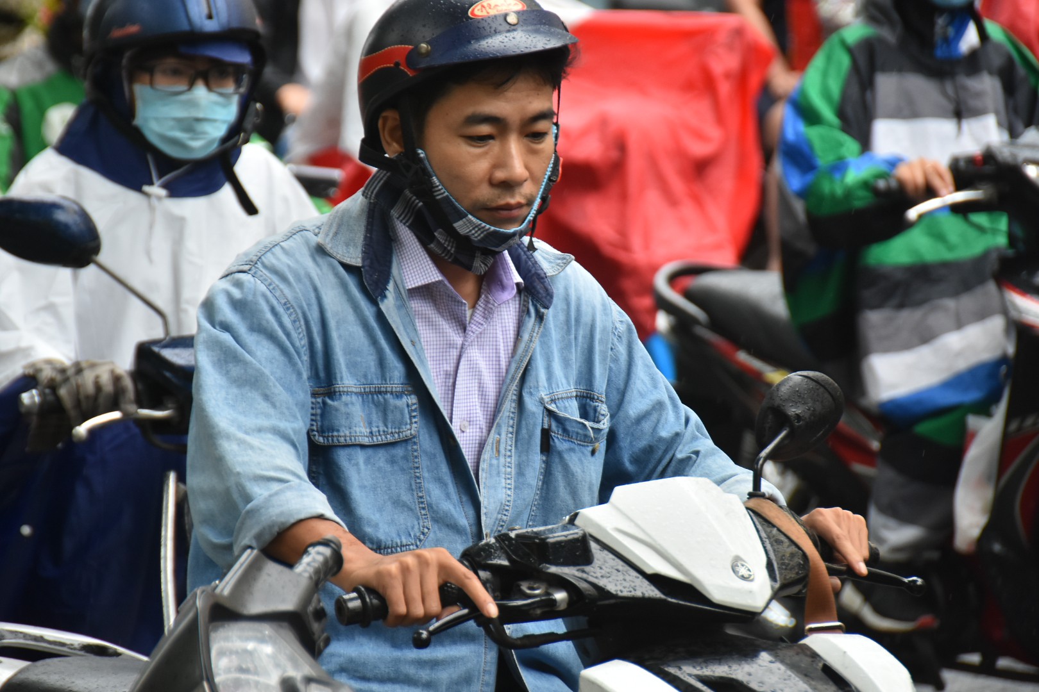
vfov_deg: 5.4
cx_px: 520
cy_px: 346
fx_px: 7359
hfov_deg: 8.1
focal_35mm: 255
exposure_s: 1/500
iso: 800
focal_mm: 170
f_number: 5.6
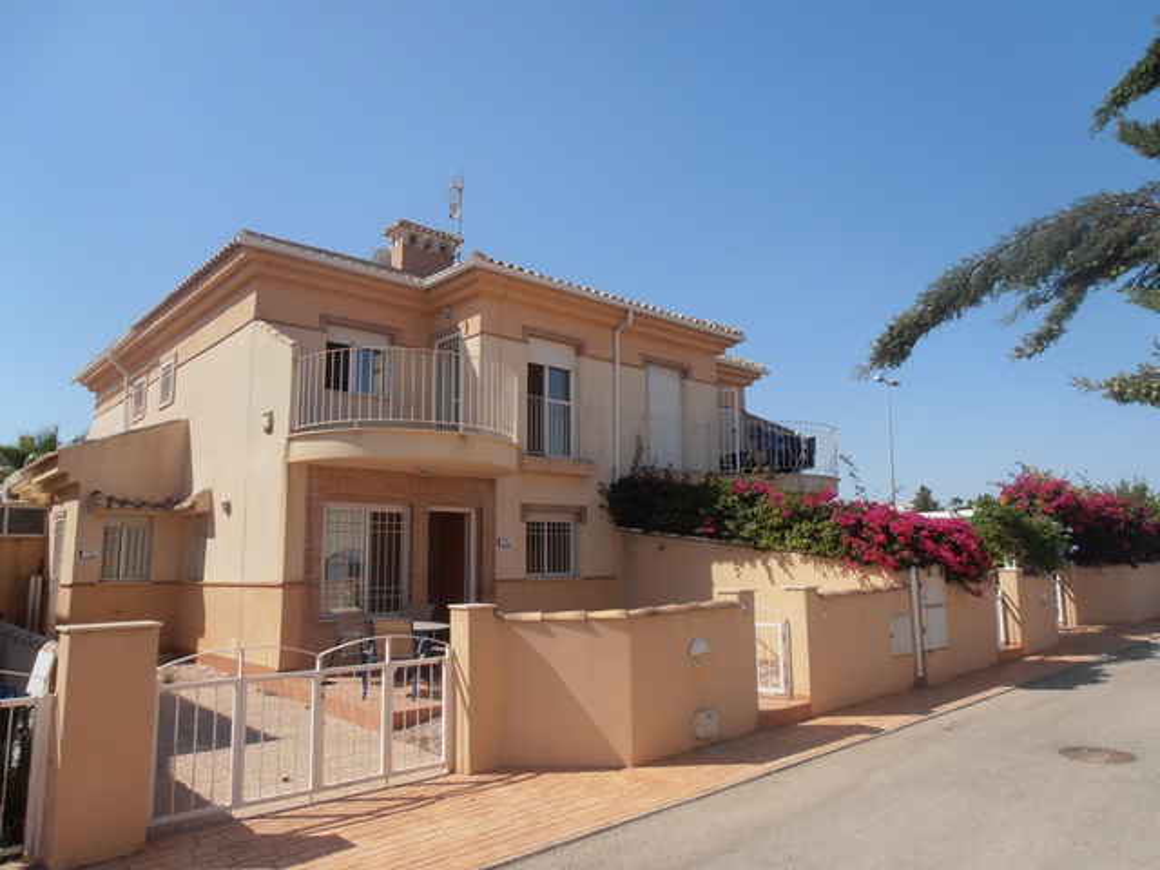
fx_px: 804
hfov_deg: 71.6
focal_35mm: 24
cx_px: 580
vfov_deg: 56.8
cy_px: 435
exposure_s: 1/1600
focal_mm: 4.2
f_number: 3
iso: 80
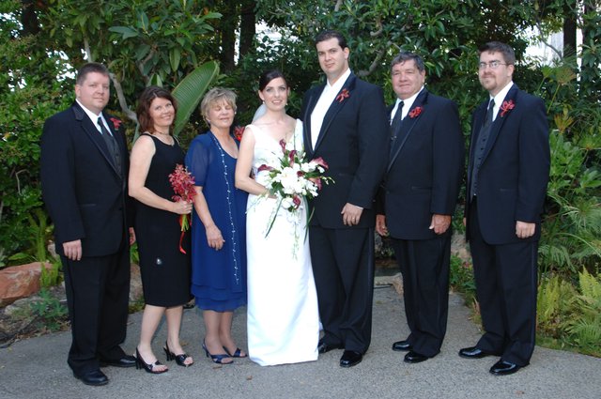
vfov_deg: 31.8
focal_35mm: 42
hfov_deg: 46.5
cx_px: 300
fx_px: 700
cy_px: 200
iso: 400
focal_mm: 28
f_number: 5.6
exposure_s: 1/50
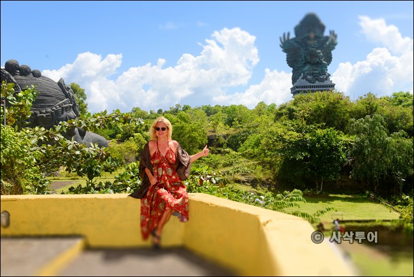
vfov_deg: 35.1
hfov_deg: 50.7
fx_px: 437
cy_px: 138
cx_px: 207
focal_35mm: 38
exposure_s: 1/320
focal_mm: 38
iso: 100
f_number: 9
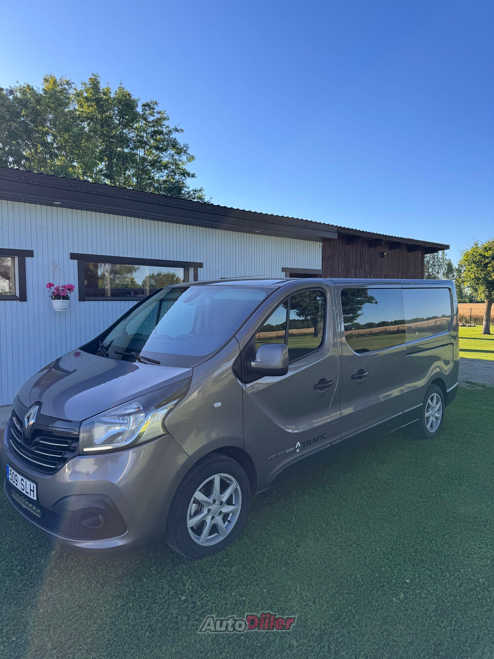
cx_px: 247
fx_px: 457
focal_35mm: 24
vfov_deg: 71.6
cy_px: 330
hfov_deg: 56.8
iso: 80
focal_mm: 6.76
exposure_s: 1/2252
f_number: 1.78
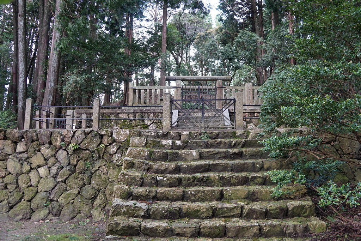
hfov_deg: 59.5
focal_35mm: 32
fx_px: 316
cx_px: 180
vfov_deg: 41.7
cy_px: 120
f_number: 4
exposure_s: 1/160
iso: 500
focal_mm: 21
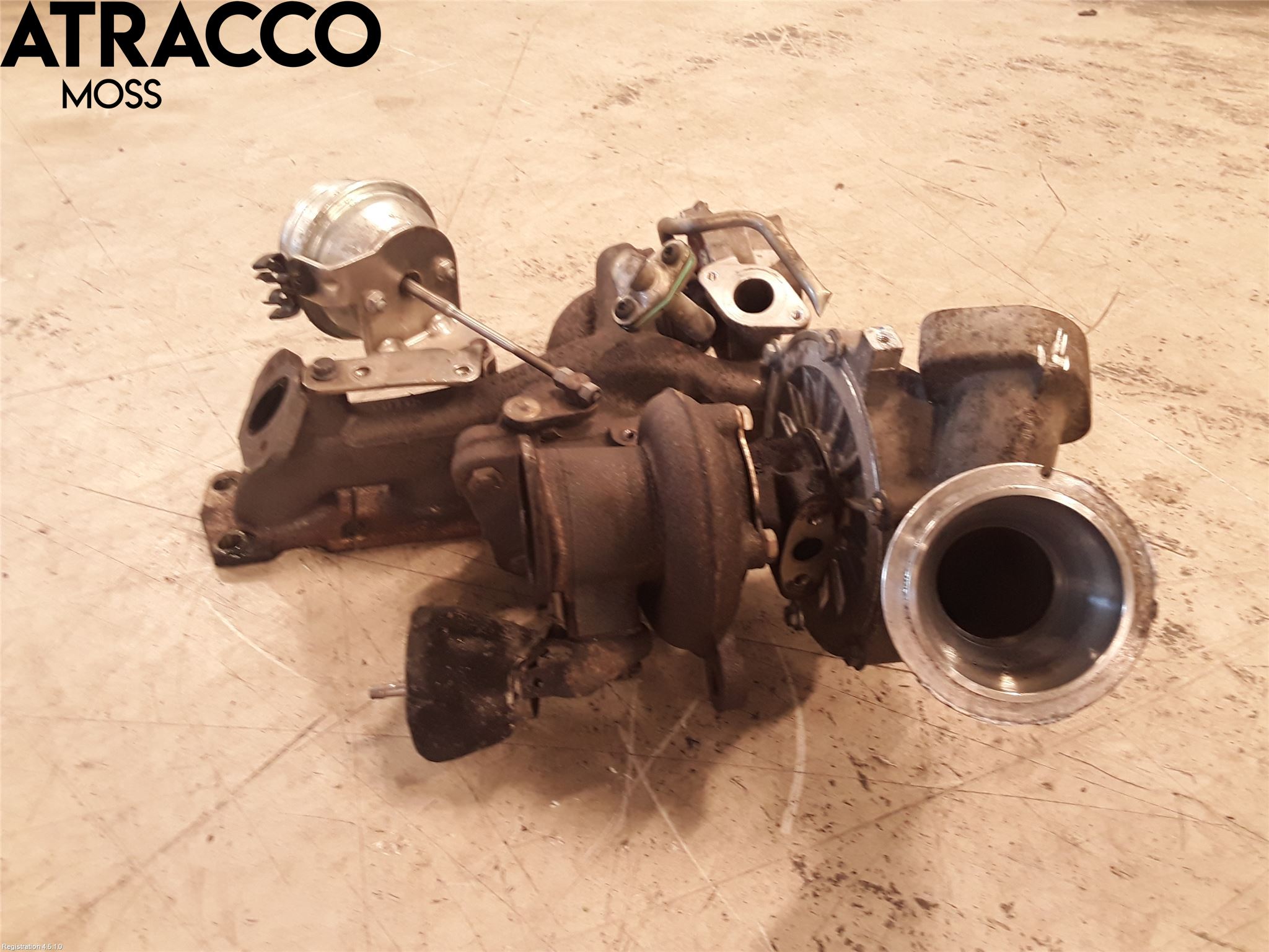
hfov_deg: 63.4
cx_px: 634
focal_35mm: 28
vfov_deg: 49.7
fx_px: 1026
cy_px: 476
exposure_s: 1/17
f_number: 1.9
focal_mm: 2.91
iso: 100
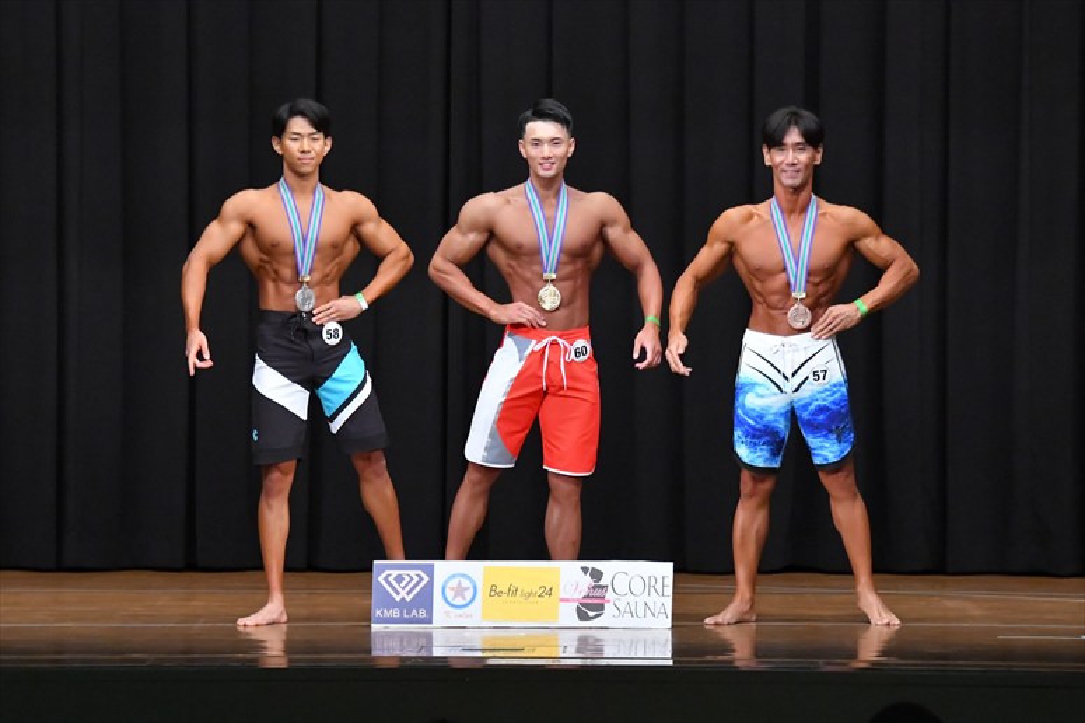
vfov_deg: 7.3
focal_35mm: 187
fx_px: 5633
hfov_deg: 11.0
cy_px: 362
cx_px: 542
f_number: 5.6
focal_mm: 125
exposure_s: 1/400
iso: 8000
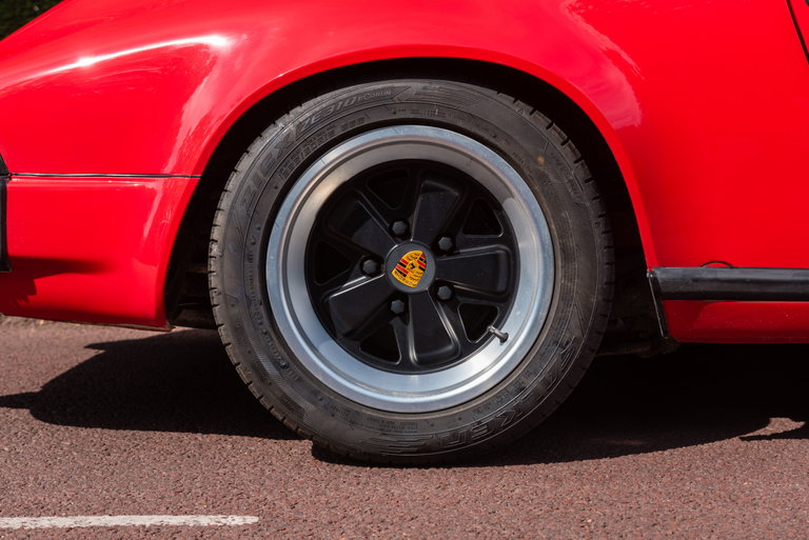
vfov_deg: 19.5
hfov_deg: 28.8
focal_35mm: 70
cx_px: 404
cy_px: 270
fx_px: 1574
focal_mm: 70
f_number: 7.1
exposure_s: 1/100
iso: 250
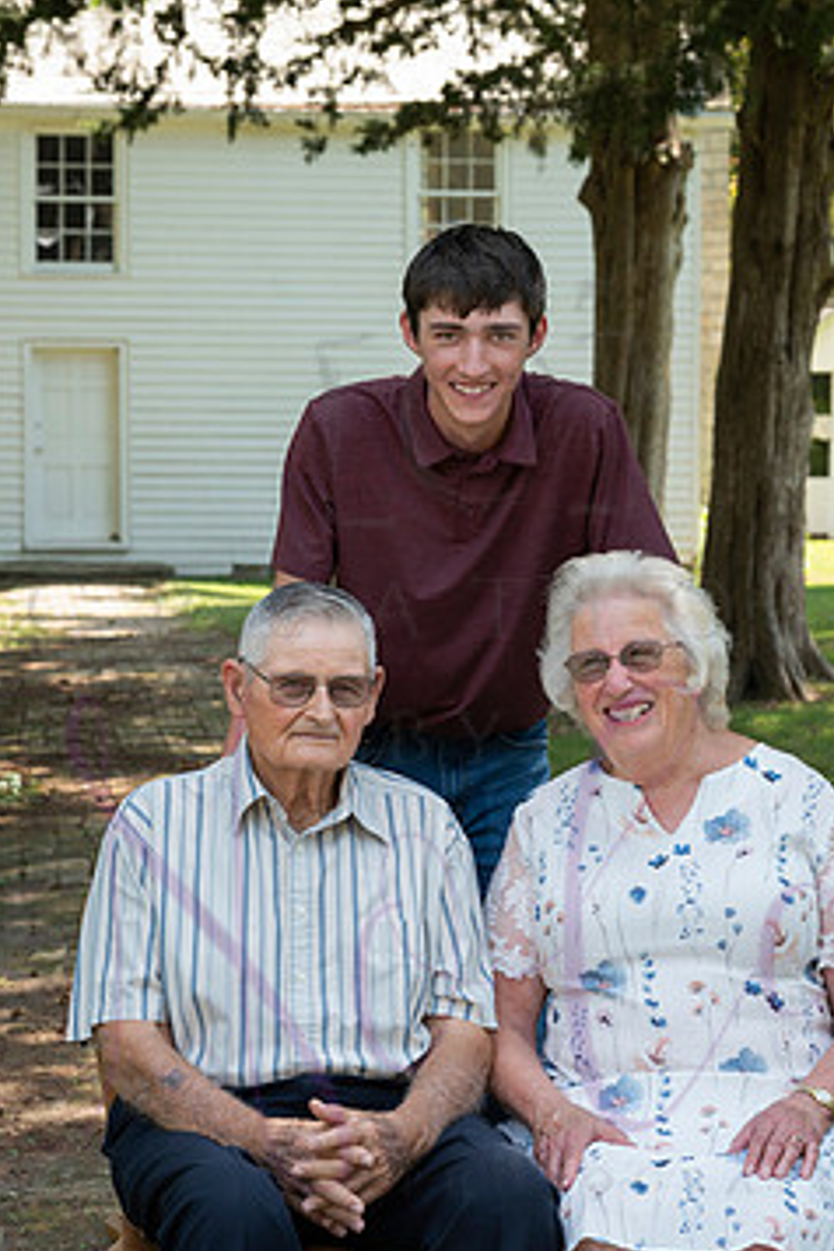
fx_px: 3544
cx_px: 494
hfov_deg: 13.4
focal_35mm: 102
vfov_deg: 20.0
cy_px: 732
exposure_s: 1/160
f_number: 8
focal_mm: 81
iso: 400
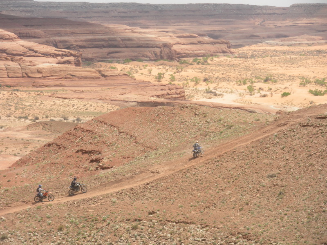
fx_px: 1143
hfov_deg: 16.3
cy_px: 122
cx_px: 164
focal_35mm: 121
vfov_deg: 12.2
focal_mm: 21.2
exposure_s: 1/456
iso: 88
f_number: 5.3
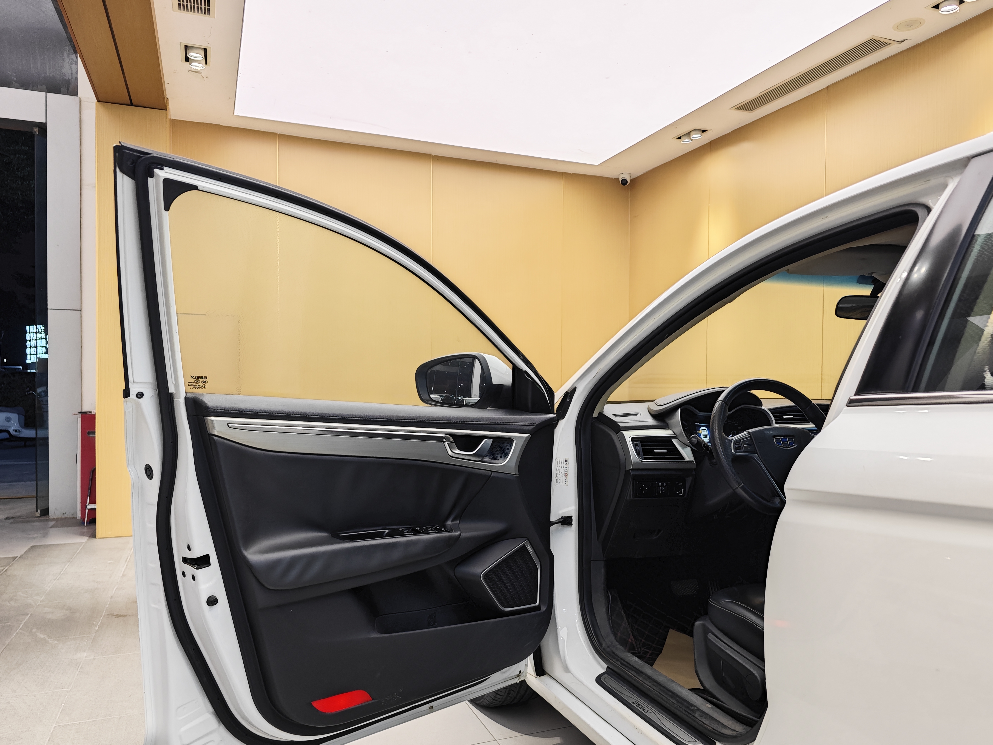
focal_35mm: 26
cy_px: 408
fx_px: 746
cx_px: 531
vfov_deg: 53.0
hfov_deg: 67.2
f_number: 1.9
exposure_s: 1/100
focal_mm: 8.7
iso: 500
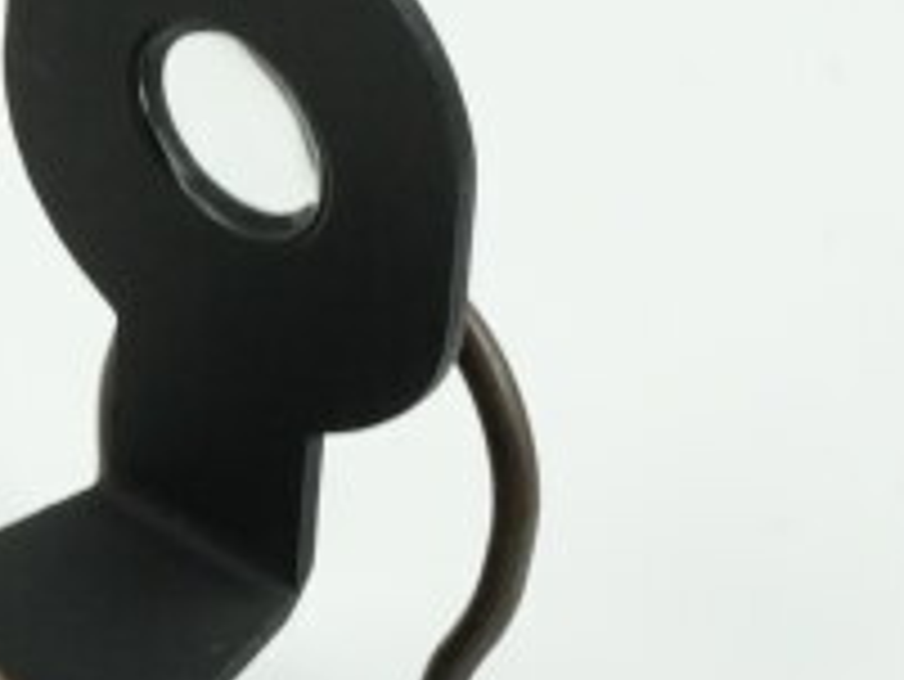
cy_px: 853
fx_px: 14372
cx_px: -1372
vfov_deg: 2.7
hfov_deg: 3.5
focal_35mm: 550
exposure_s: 1/50
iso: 2500
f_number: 16
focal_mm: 90
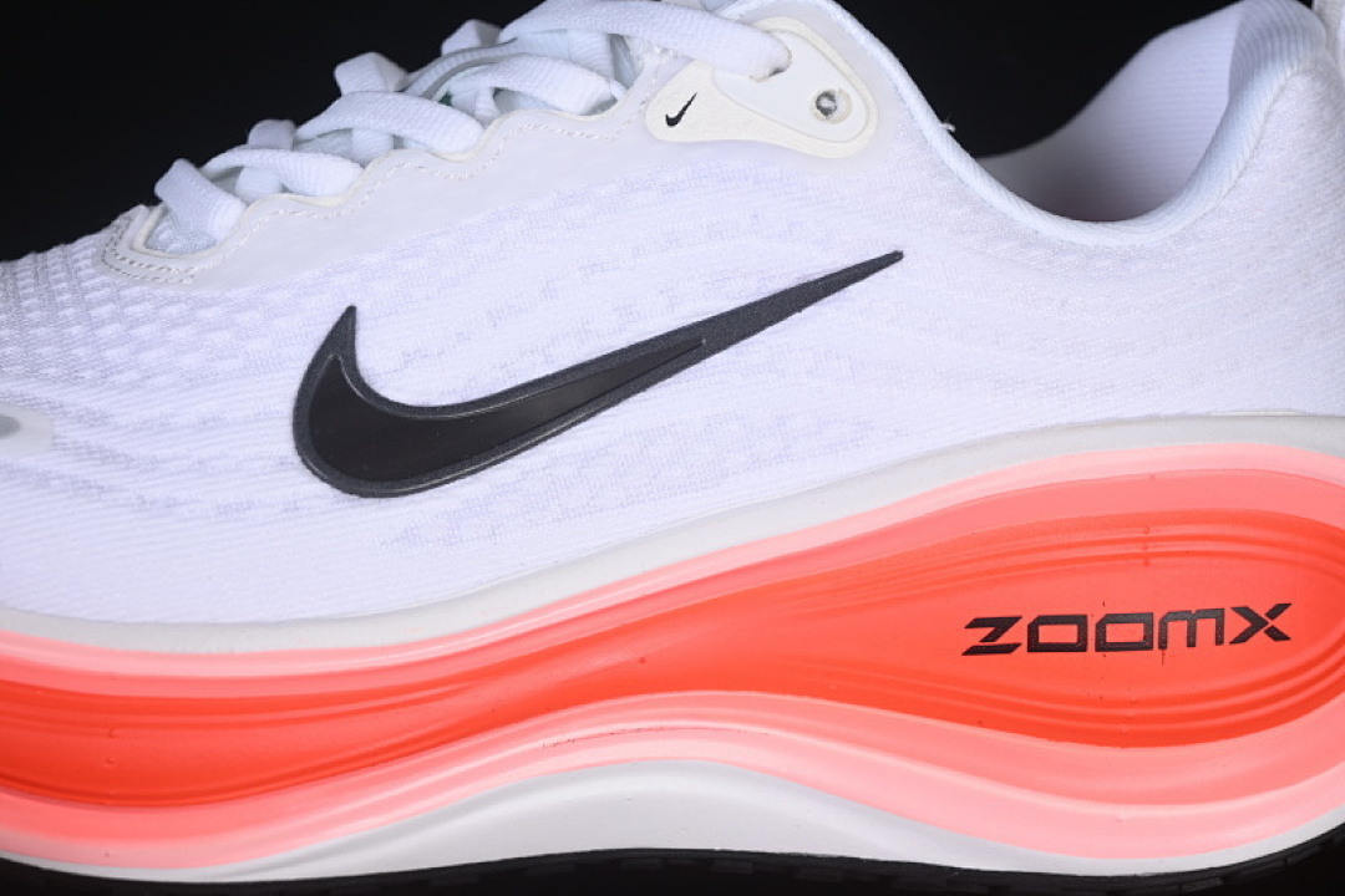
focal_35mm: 75
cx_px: 672
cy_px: 448
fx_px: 2802
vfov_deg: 18.2
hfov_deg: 27.0
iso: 160
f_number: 7.1
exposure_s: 1/100
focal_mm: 50
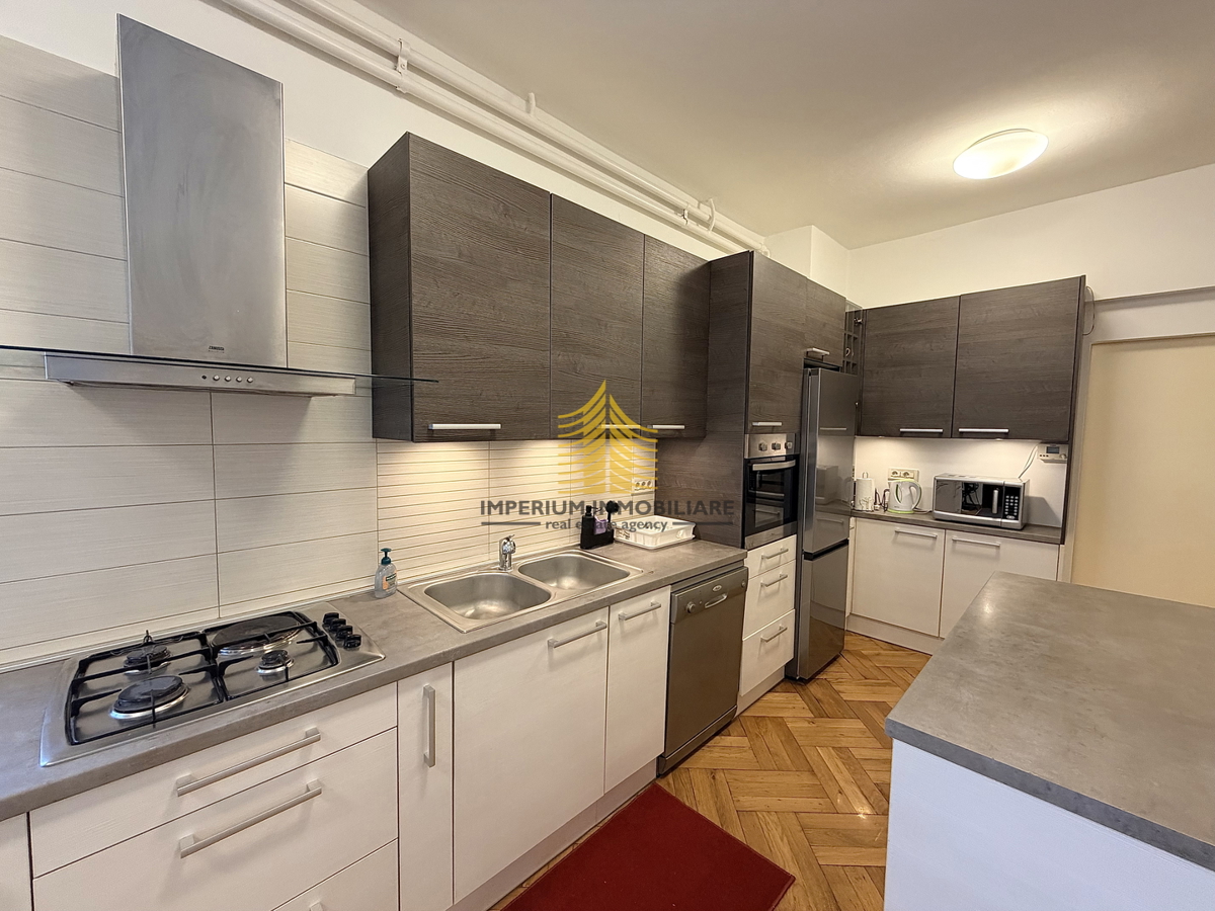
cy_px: 456
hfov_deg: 102.1
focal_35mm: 14
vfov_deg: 85.7
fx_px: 491
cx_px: 608
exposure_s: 1/50
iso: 250
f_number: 2.2
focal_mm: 2.22
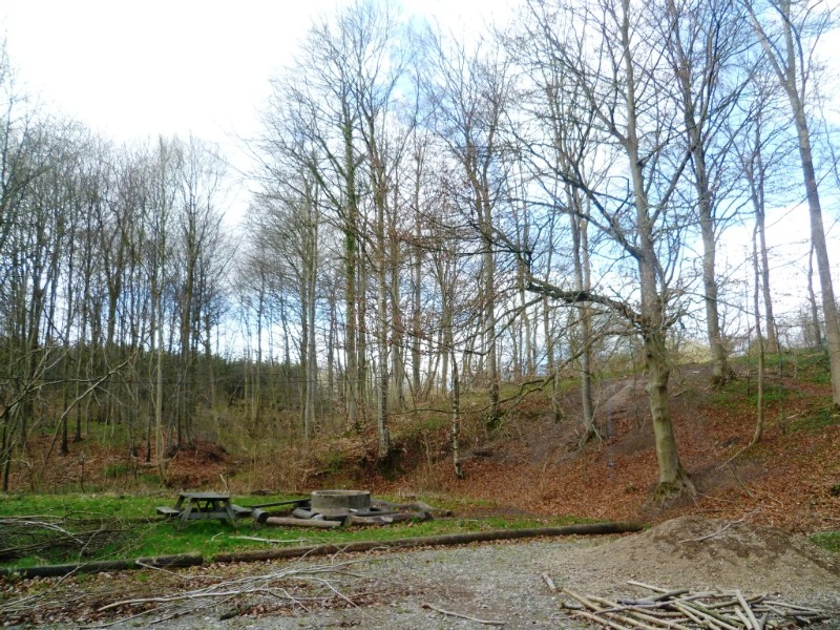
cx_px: 420
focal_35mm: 28
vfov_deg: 49.7
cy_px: 315
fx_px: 679
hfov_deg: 63.4
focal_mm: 5
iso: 100
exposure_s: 1/250
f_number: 2.8
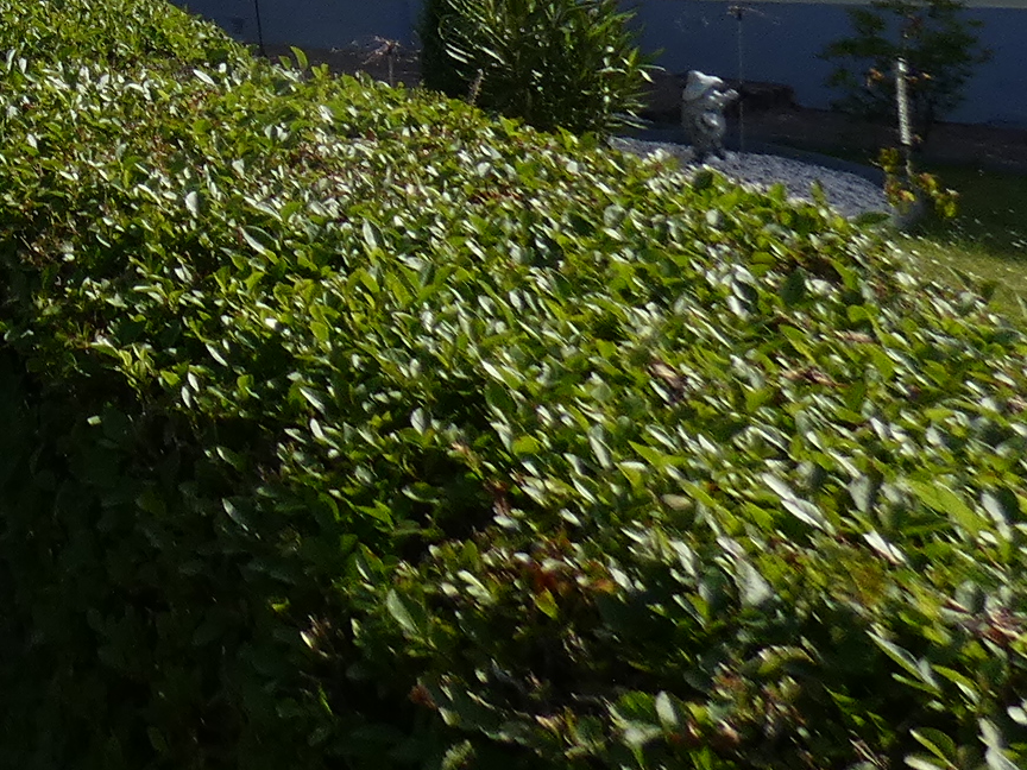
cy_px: -513
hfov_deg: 21.2
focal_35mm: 80
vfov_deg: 16.2
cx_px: -449
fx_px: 2373
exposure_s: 1/1000
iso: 80
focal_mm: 3.6
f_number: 3.2
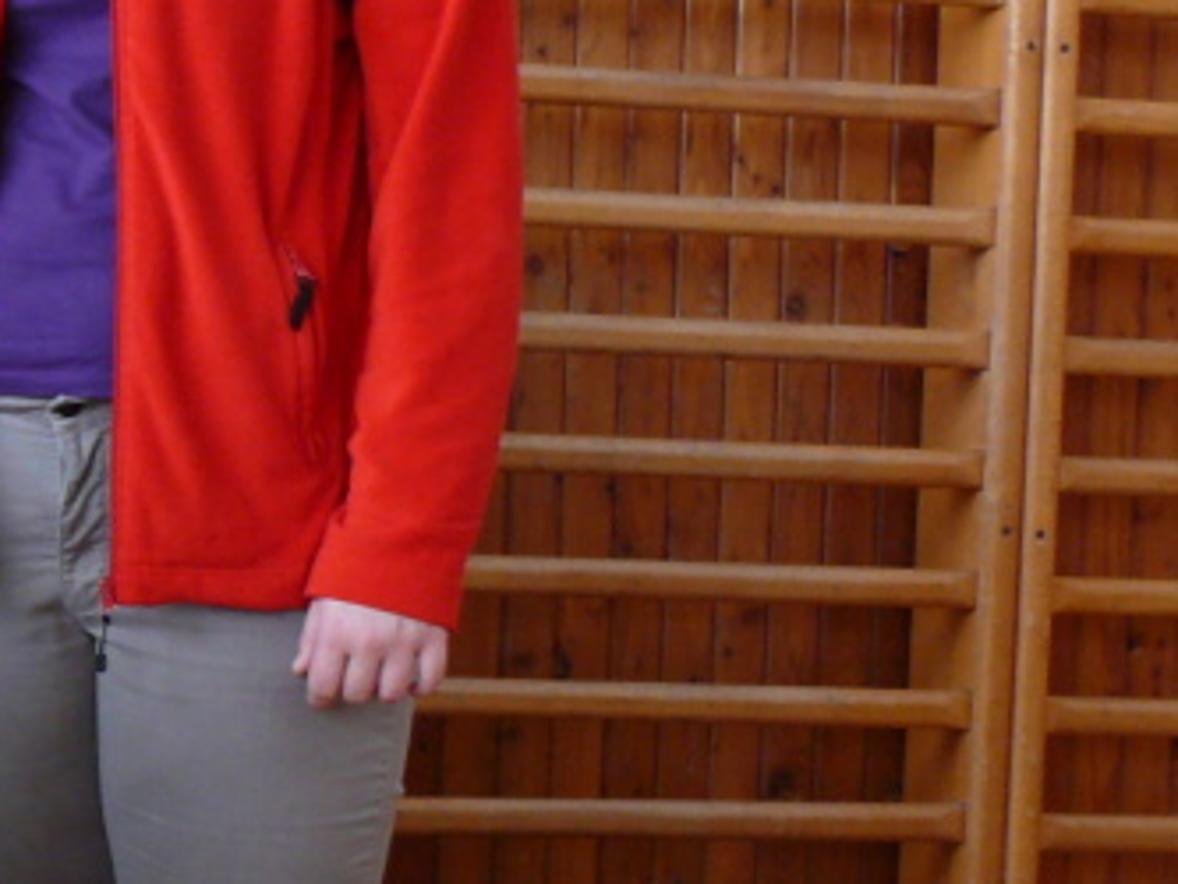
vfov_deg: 12.1
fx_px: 4187
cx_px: -635
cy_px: 520
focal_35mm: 123
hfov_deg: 14.8
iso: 200
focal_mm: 8.1
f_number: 2.8
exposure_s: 1/125
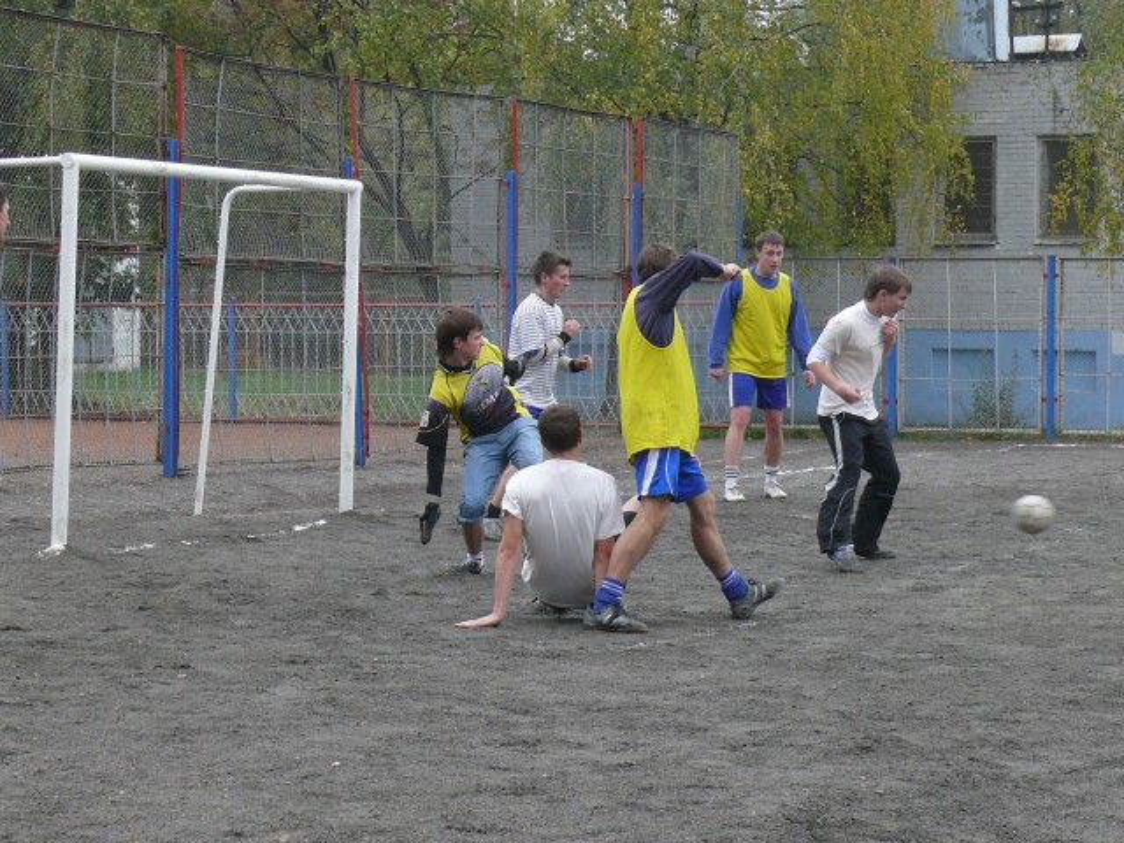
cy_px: 422
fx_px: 3150
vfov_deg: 15.2
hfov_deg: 20.2
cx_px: 562
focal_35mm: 97
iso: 200
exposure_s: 1/320
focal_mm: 13.1
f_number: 3.2
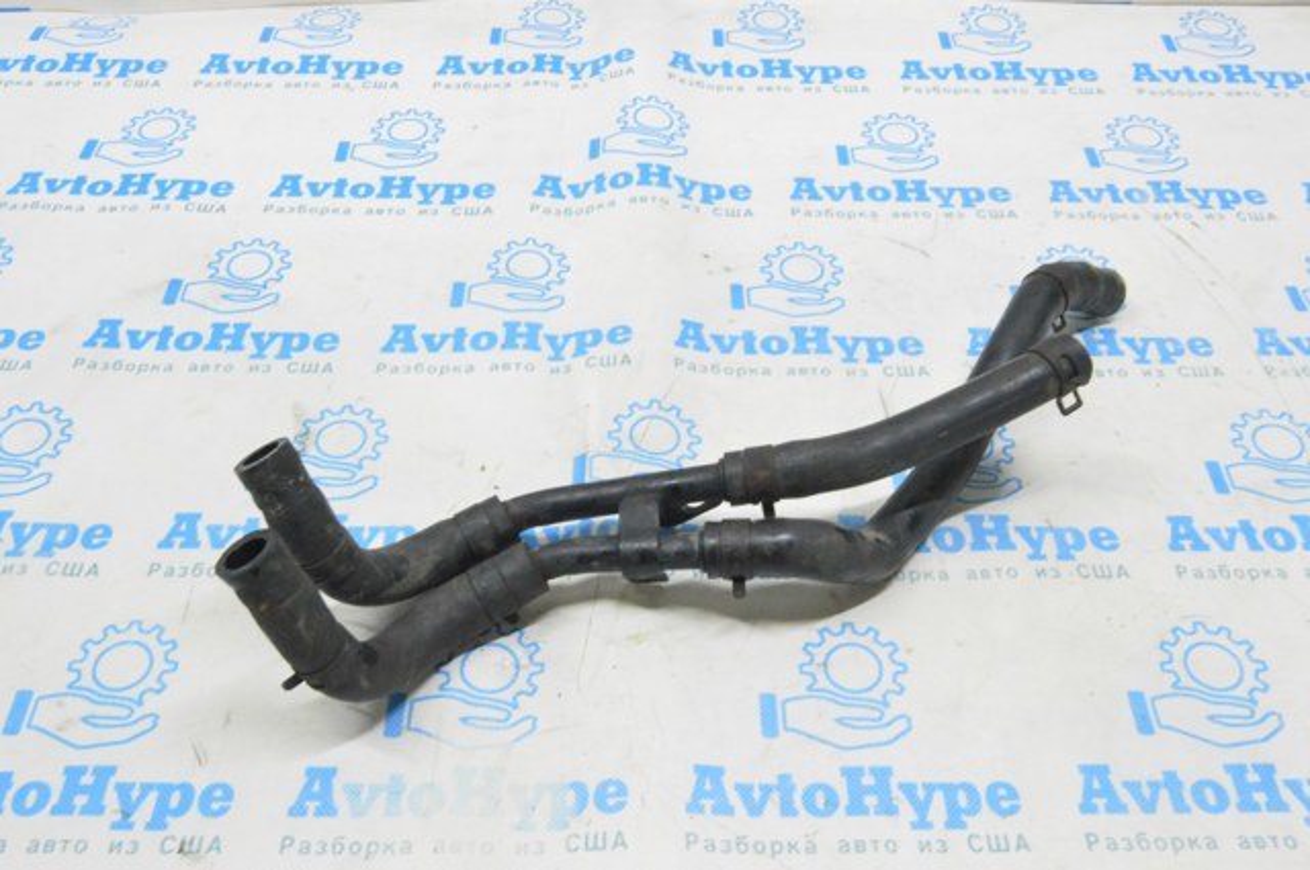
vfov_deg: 38.3
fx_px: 1254
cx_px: 655
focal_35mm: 34
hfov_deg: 55.2
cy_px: 435
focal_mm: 23
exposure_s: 1/15
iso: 6400
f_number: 20
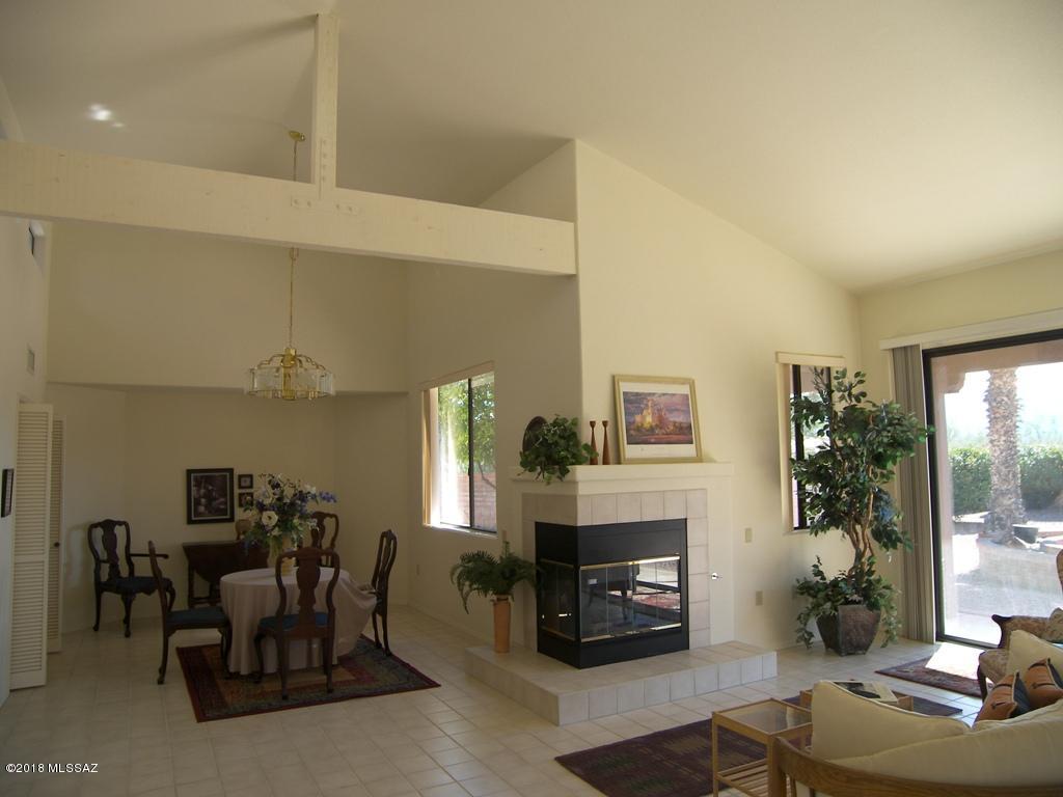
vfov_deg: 56.8
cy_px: 398
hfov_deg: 71.6
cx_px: 532
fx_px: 737
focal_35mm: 24
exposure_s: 1/60
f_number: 2.8
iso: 50
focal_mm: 5
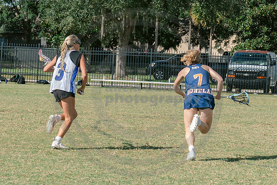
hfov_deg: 10.5
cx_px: 133
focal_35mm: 195
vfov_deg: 7.0
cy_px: 94
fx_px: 1504
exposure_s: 1/1000
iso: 250
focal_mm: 70
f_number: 5.6
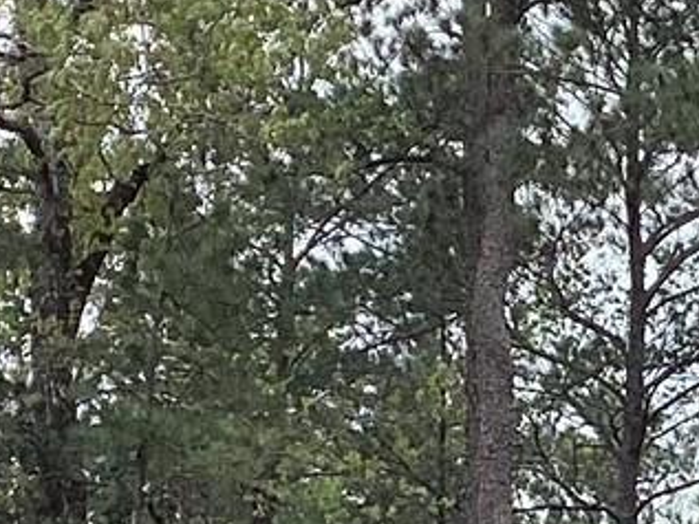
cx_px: 818
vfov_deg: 7.4
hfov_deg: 9.8
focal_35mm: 200
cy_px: 550
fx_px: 4040
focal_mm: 3.3
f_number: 2.4
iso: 25
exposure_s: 1/916
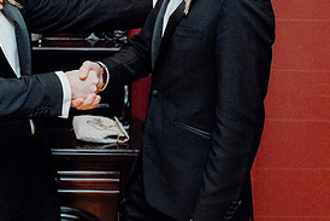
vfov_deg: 14.6
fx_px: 853
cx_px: 141
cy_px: 46
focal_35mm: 93
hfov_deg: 21.9
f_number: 3.5
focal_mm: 44
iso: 3200
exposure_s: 1/160
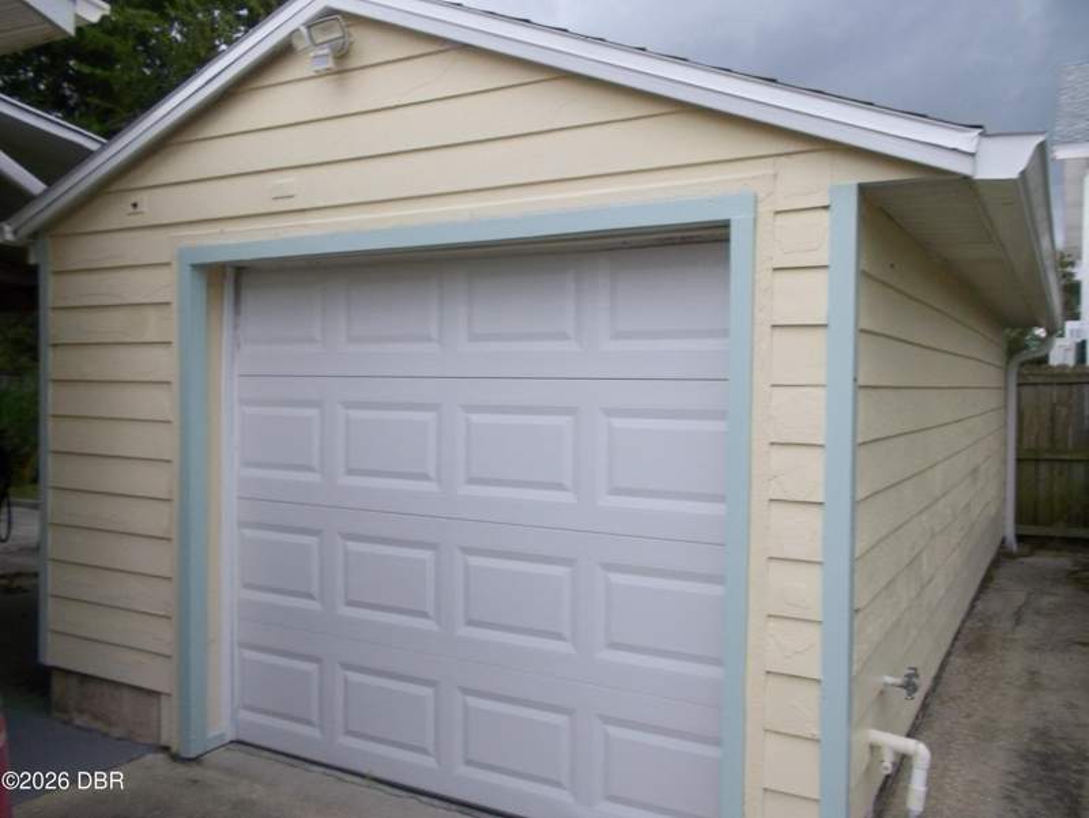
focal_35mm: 29
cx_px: 544
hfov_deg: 61.6
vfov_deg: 48.3
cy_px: 409
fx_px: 913
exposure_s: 1/30
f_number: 3.3
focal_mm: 4.1
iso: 80
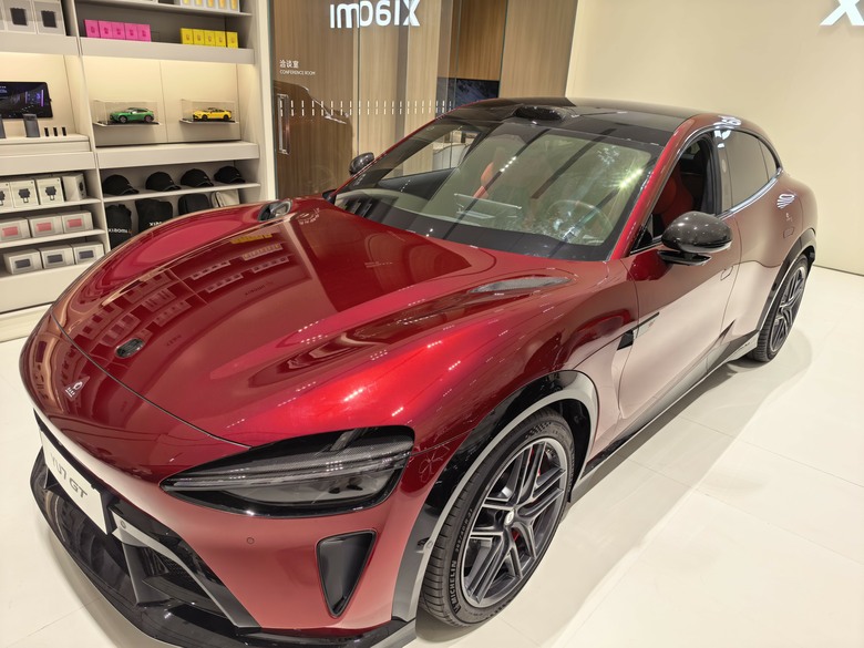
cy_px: 324
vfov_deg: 56.8
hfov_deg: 71.6
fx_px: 599
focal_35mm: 24
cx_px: 432
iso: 50
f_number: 2
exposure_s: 1/147
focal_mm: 6.98
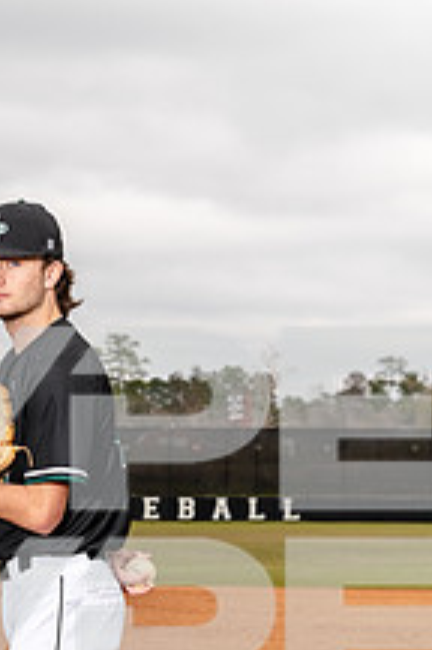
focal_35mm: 135
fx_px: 2438
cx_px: 42
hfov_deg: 10.1
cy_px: 632
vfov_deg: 15.0
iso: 100
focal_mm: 65
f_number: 6.3
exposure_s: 1/250
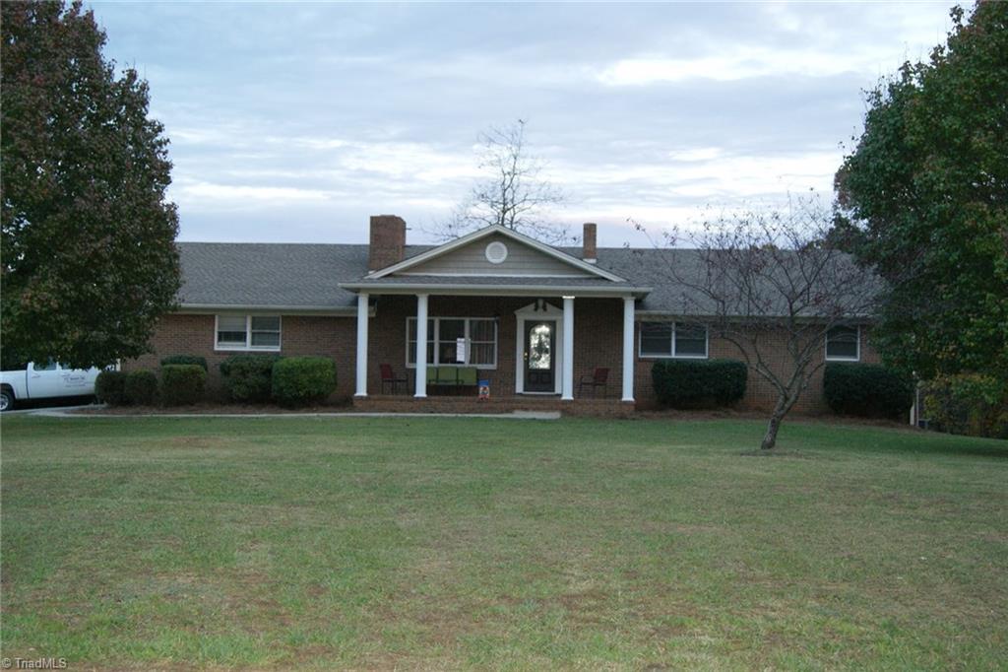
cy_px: 336
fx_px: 1260
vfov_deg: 29.8
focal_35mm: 45
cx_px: 504
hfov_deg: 43.6
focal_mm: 30
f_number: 4.5
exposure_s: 1/60
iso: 400
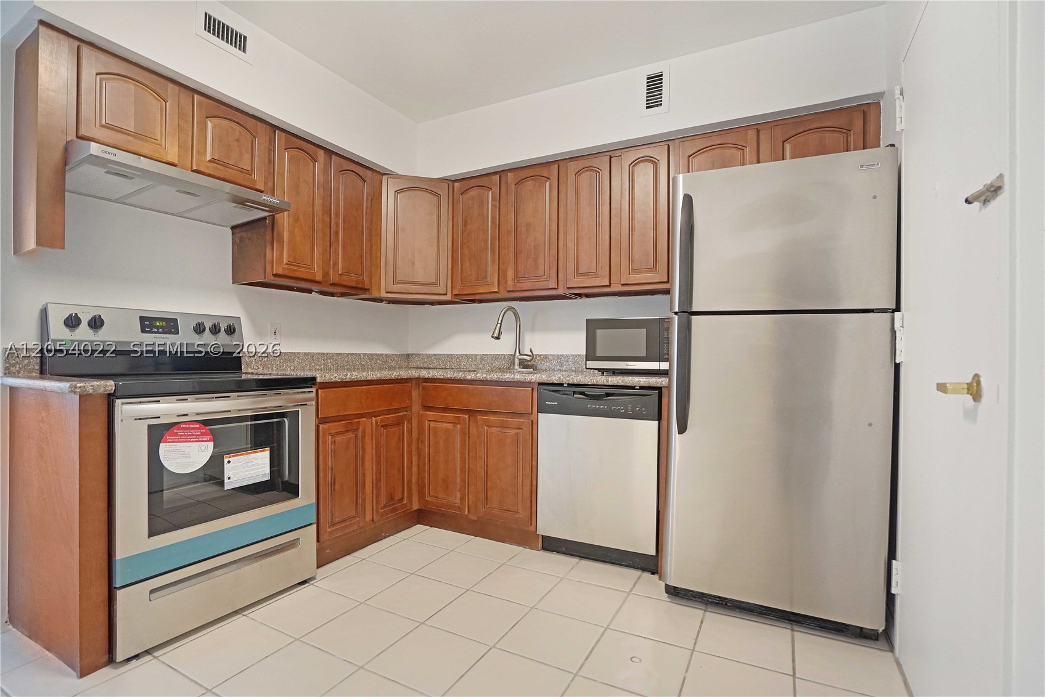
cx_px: 522
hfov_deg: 96.7
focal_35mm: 16
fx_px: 465
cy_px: 348
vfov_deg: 73.8
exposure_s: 1/200
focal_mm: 16
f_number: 5
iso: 5000
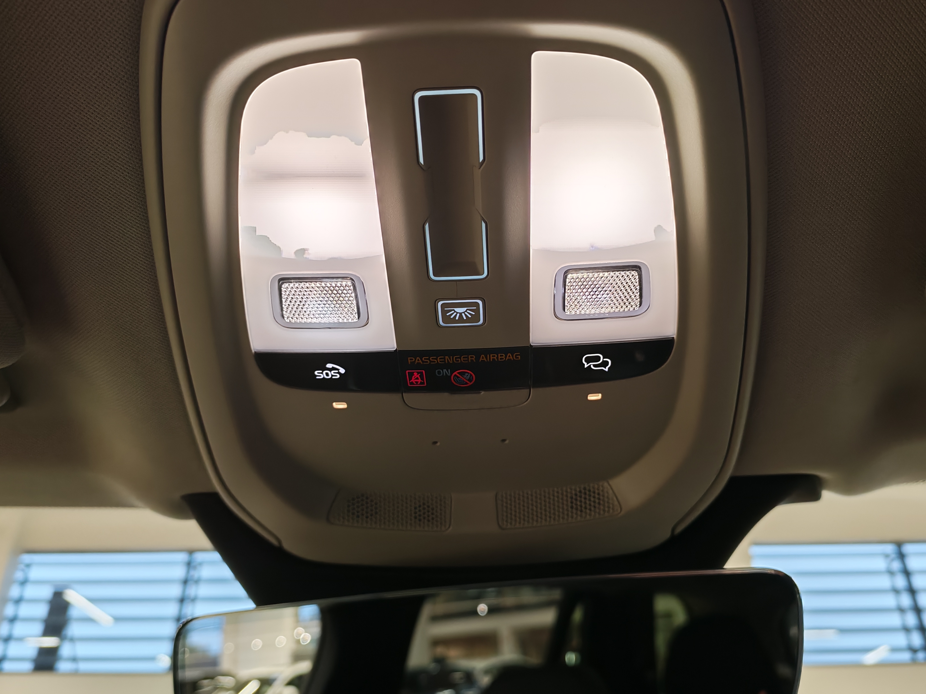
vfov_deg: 45.4
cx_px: 463
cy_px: 347
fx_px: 829
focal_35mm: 31
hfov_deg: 58.4
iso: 254
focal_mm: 6.12
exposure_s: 1/100
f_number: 1.9
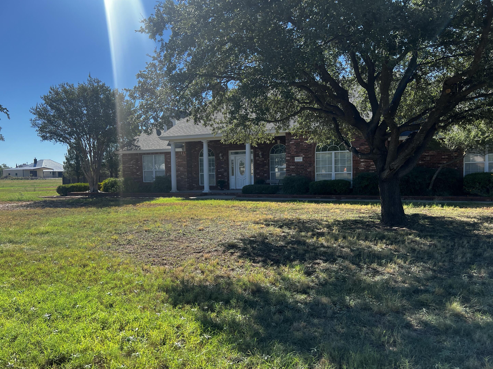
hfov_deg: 65.3
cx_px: 237
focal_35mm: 27
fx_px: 385
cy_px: 190
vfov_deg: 51.4
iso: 50
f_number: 1.5
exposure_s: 1/1934
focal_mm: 5.7
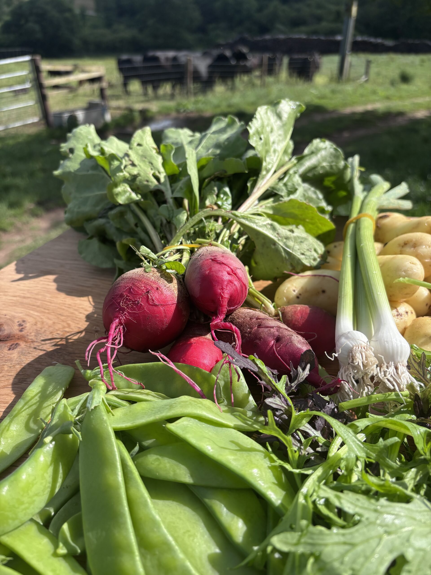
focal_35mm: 26
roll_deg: +0.8
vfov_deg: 67.3
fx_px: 432
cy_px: 288
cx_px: 216
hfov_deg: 53.1
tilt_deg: -34.0
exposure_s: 1/2639
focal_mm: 5.96
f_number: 1.6
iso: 50
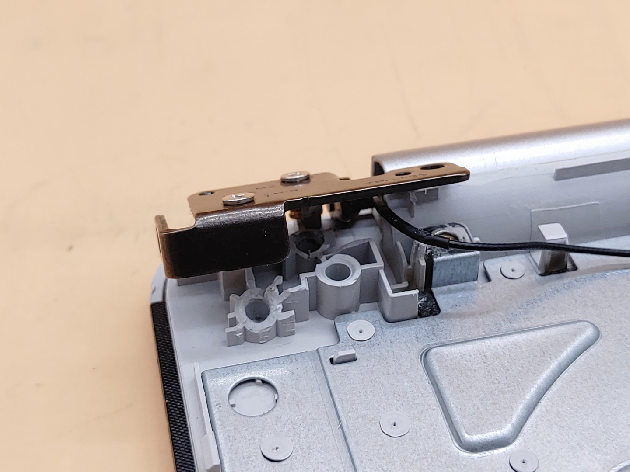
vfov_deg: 27.0
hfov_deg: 35.5
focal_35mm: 54
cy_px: 236
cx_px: 315
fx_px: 983
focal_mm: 4.36
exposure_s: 1/93
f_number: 1.8
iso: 50
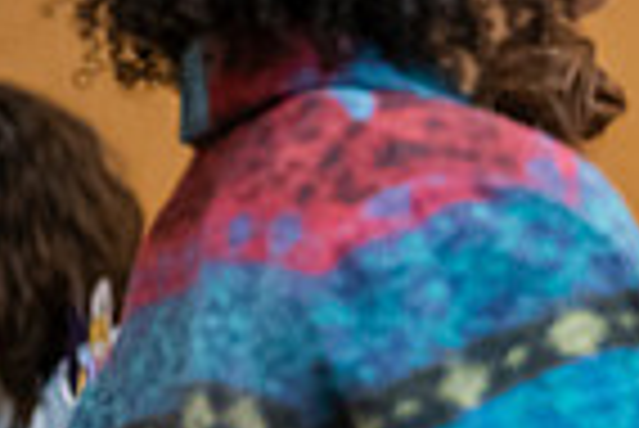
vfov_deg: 4.8
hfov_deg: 7.0
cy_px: 169
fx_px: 5082
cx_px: 1210
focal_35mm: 286
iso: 2500
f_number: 3.2
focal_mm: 70
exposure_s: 1/160
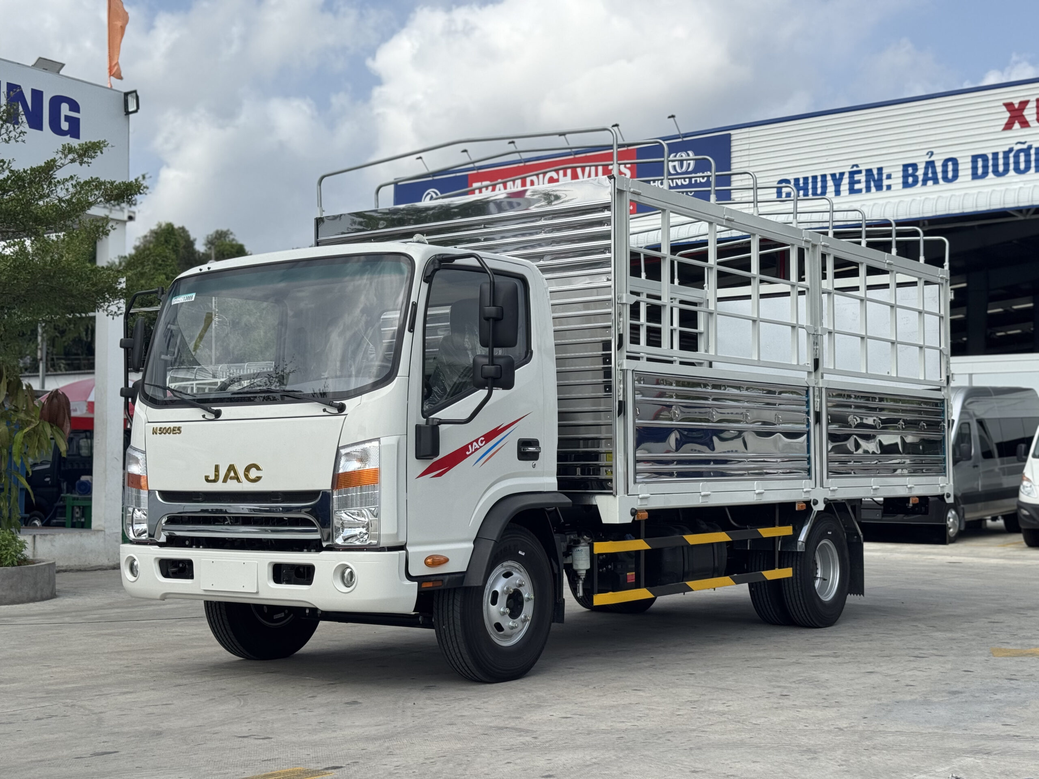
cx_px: 520
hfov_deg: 39.7
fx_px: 1441
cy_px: 390
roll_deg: -0.6
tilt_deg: +2.4
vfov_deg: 30.3
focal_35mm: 48
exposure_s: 1/3425
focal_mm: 6.76
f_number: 1.78
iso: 64
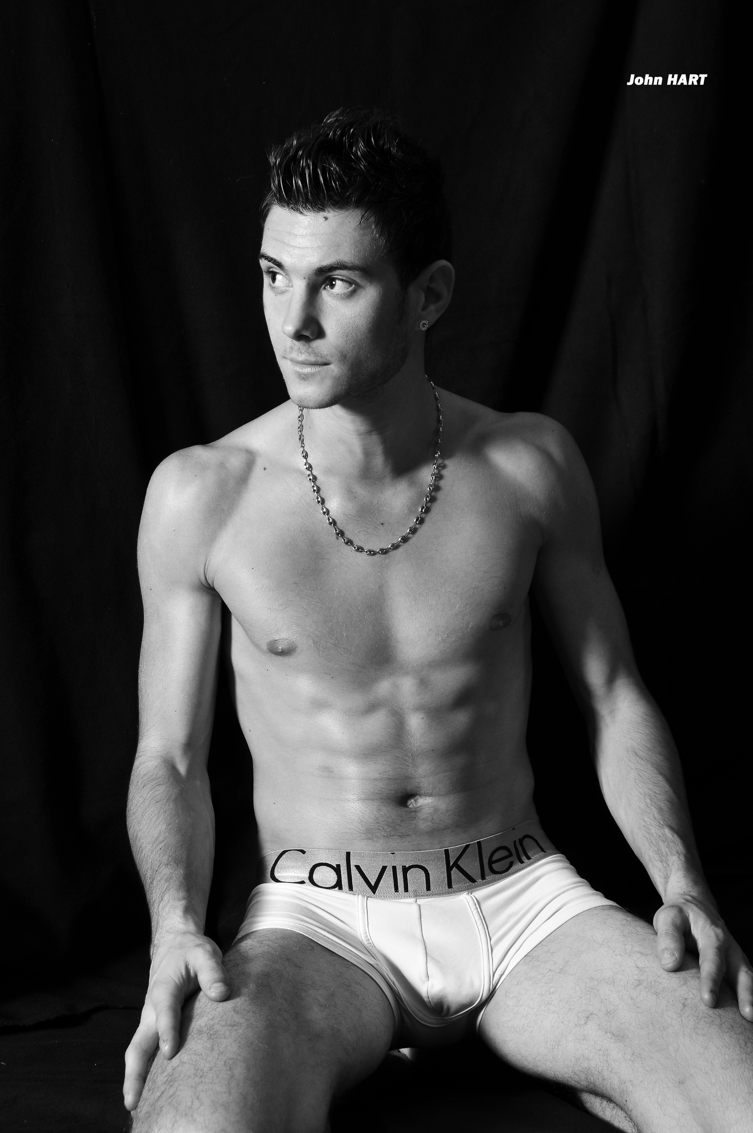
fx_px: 2265
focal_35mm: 72
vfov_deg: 28.1
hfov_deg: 18.9
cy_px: 566
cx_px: 376
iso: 250
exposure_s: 1/125
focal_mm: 48
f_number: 9
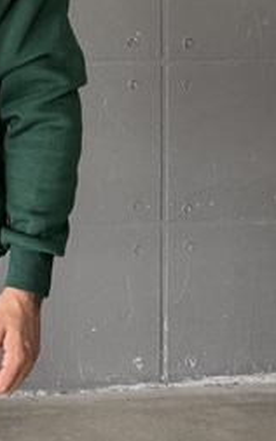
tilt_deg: -1.3
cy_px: 4
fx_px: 843
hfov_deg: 17.1
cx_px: -120
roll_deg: +0.0
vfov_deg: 27.7
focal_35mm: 70
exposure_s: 1/121
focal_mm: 6.76
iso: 160
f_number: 1.78
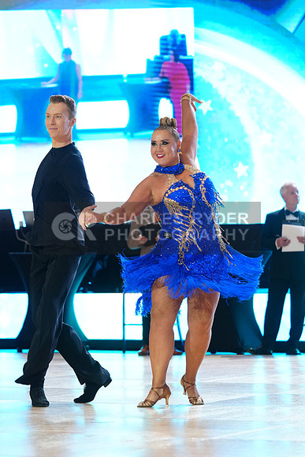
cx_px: 152
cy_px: 228
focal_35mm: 156
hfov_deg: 8.8
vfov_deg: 13.2
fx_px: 1981
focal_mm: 156
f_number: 4
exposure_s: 1/250
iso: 2500
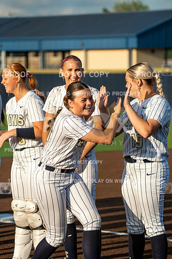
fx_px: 1433
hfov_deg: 6.9
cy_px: 130
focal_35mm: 200
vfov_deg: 10.3
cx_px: 86
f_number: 5.6
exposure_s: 1/1250
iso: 400
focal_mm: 200
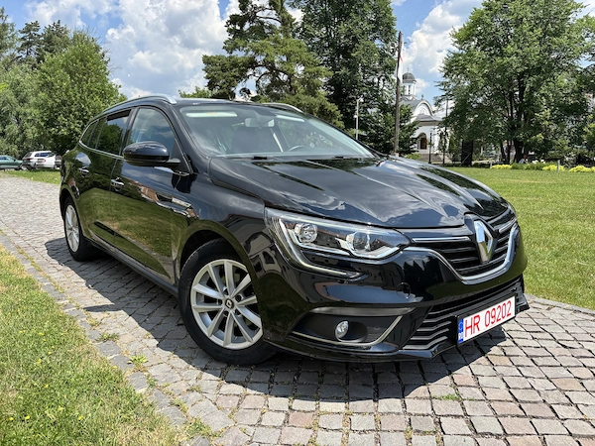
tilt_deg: -10.3
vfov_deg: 53.1
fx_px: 447
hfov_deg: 67.3
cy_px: 223
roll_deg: +0.2
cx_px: 298
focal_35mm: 26
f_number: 1.6
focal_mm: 5.96
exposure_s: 1/1477
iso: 50
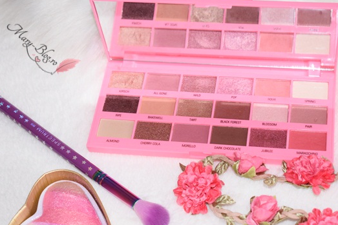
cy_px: 115
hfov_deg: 23.6
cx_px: 178
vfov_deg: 15.9
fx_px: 808
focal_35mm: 86
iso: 1250
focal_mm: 50
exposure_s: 1/60
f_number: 5.6
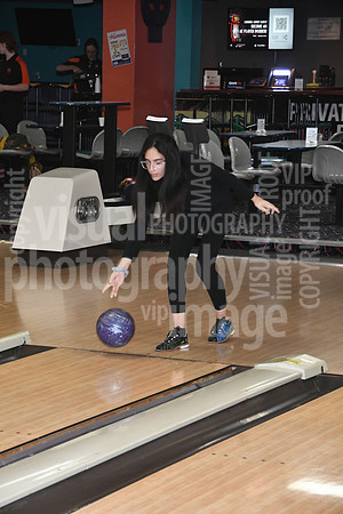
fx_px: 1715
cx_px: 172
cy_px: 257
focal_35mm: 120
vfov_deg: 17.1
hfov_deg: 11.4
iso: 4000
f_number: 5
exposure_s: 1/200
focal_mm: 80
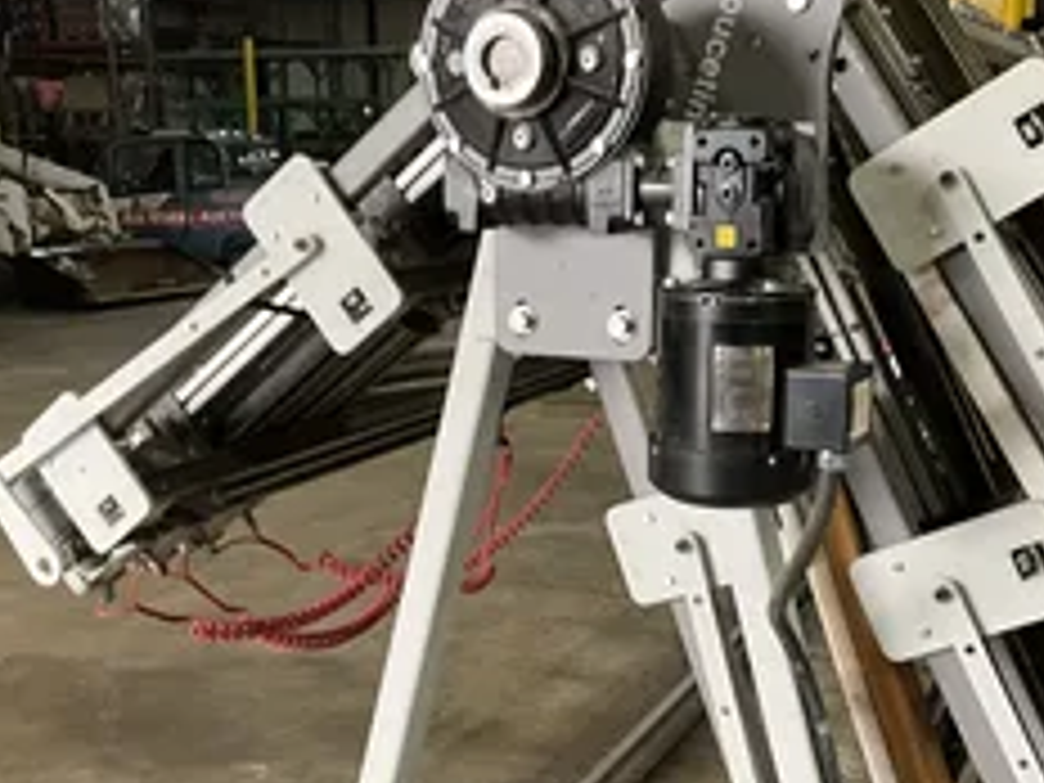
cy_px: 464
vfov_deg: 29.0
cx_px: 608
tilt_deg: -12.2
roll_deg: +0.6
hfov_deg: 38.1
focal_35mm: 50
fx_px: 1508
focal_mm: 3
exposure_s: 1/60
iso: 160
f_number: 1.8
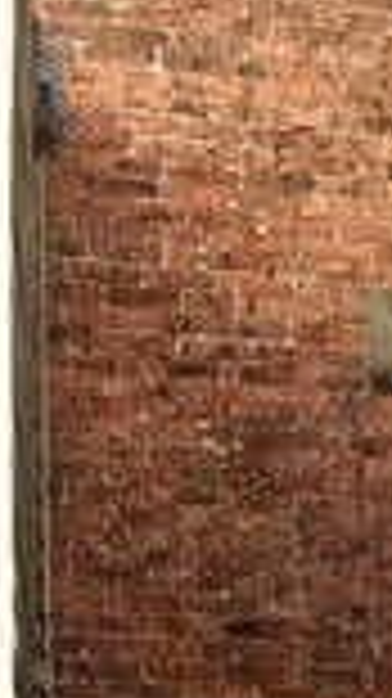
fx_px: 2906
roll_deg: +0.5
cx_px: 1181
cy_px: 973
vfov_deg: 13.1
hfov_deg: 6.9
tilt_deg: +1.7
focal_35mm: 157
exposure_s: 1/60
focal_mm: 4.15
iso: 32
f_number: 2.2
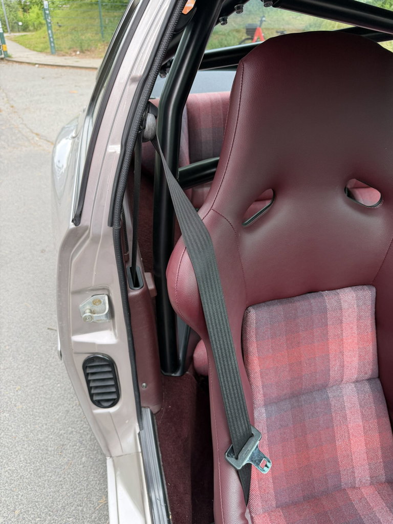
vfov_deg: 71.6
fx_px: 363
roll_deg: -1.1
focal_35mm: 24
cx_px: 196
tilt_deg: -32.7
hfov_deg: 56.8
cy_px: 262
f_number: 1.78
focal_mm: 6.76
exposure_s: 1/121
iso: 100
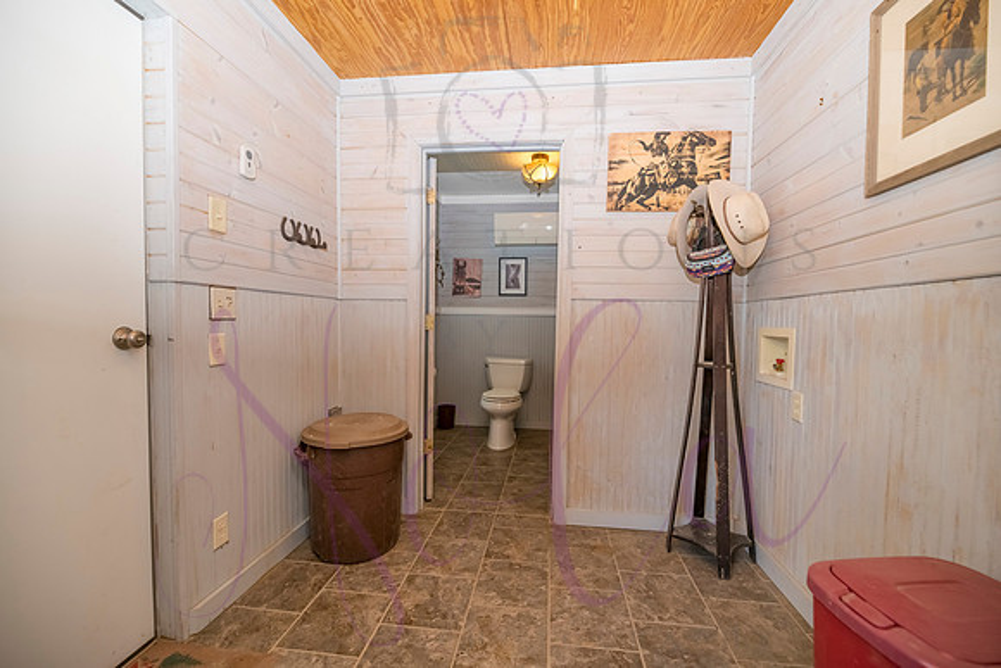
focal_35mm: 14
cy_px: 336
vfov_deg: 80.5
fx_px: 395
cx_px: 500
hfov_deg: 103.5
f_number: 4
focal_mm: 14
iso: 800
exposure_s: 1/500
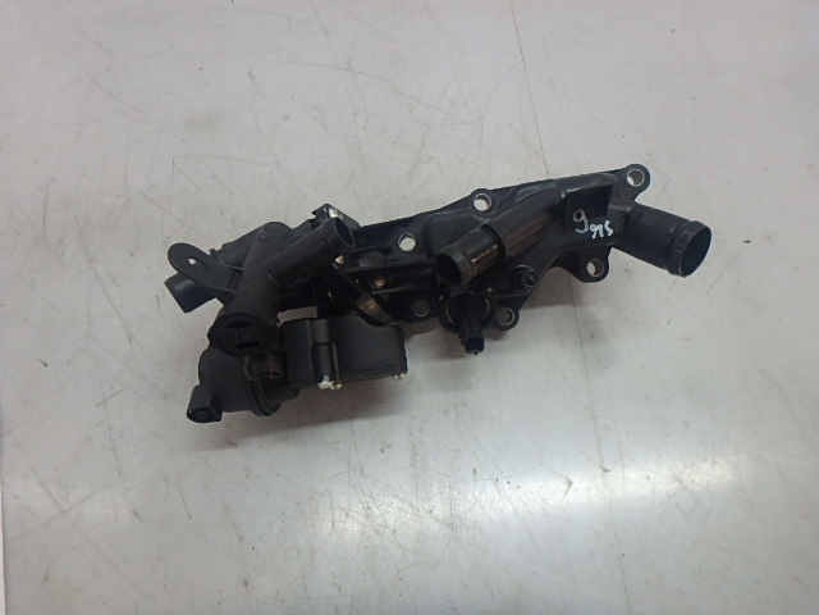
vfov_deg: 63.4
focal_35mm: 21
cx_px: 410
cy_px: 308
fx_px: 497
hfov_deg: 79.0
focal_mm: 3.7
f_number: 3.5
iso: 200
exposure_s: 1/50
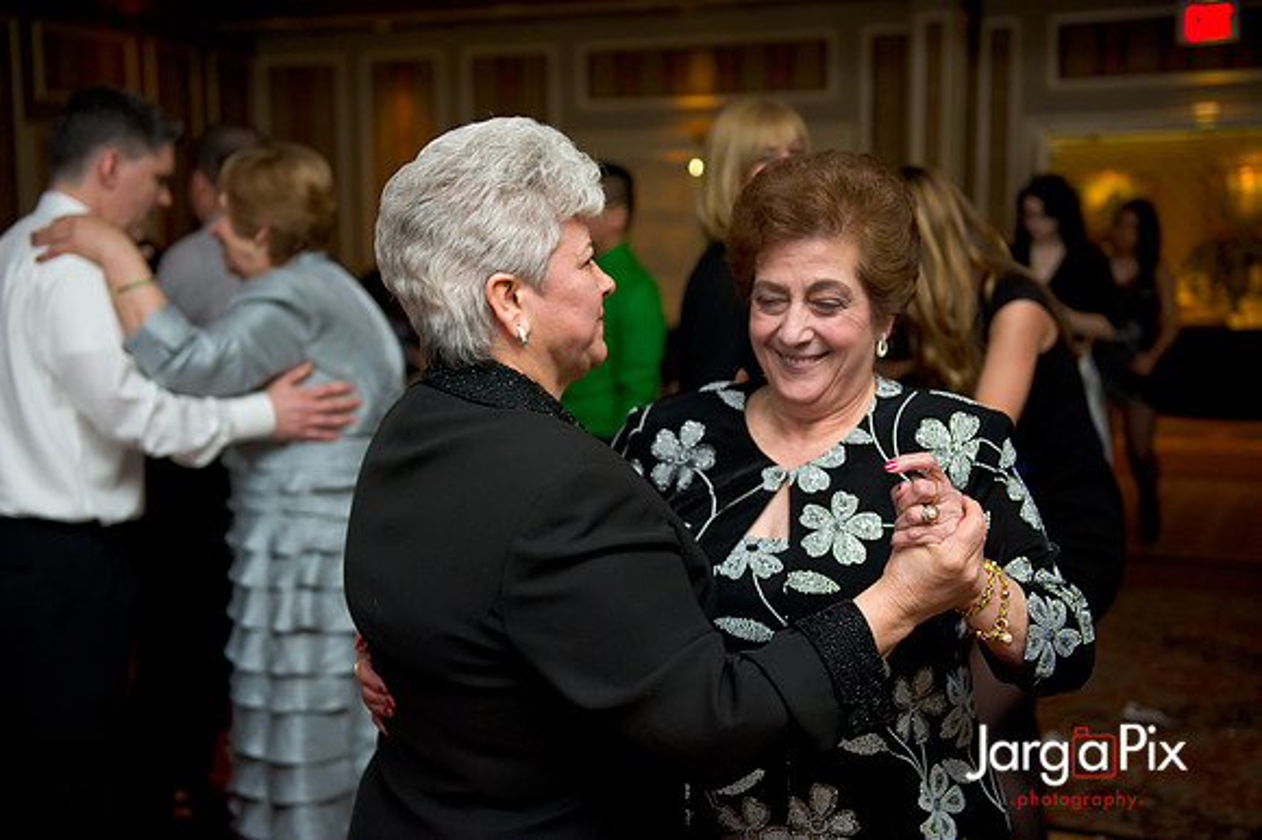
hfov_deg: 41.1
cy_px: 420
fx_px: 1682
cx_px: 631
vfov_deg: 28.0
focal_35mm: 48
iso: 1600
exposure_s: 1/125
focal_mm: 48
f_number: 3.2
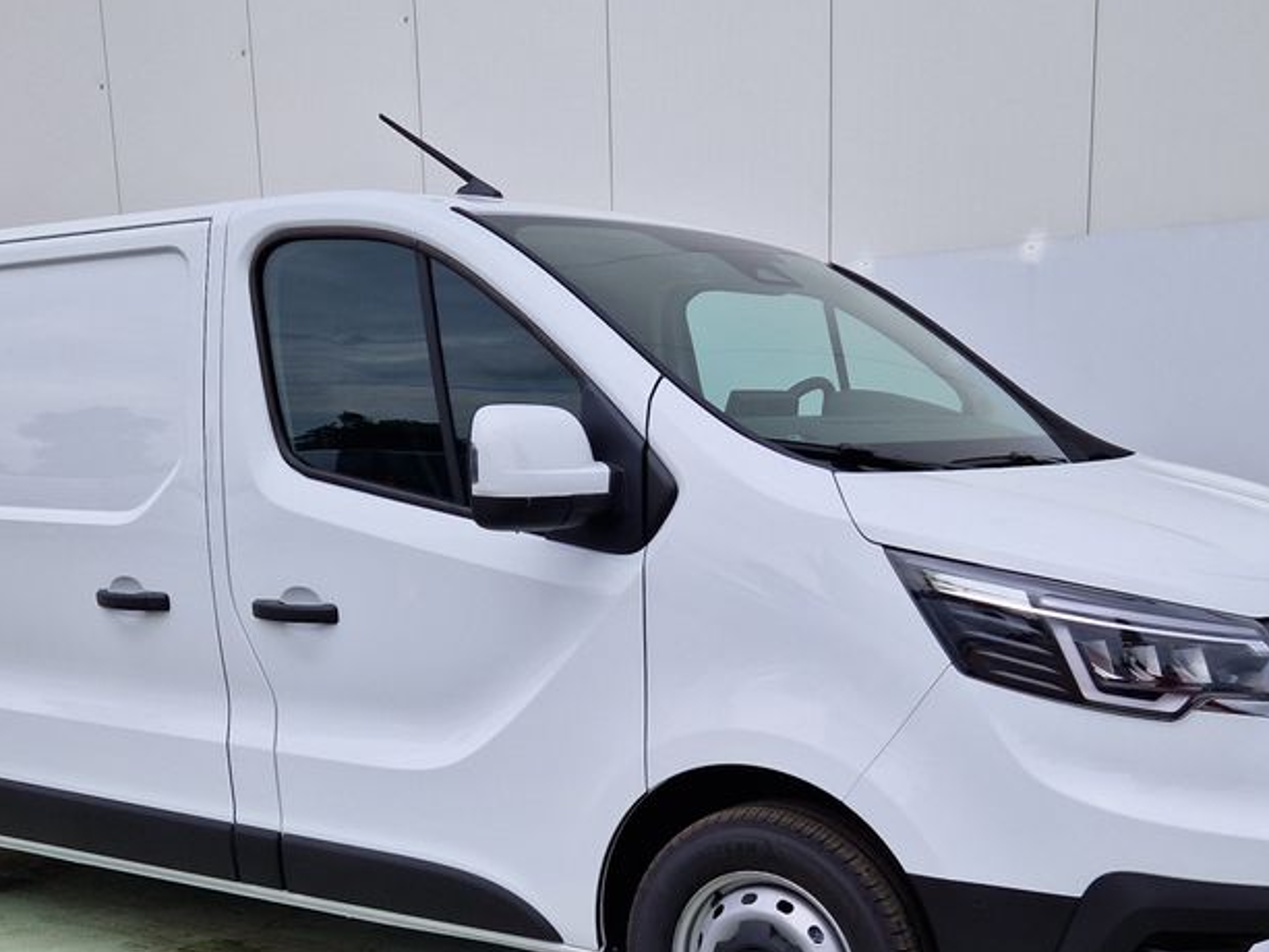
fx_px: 1650
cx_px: 642
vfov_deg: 31.1
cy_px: 811
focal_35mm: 45
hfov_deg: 42.1
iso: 50
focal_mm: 5.4
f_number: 1.8
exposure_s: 1/1756
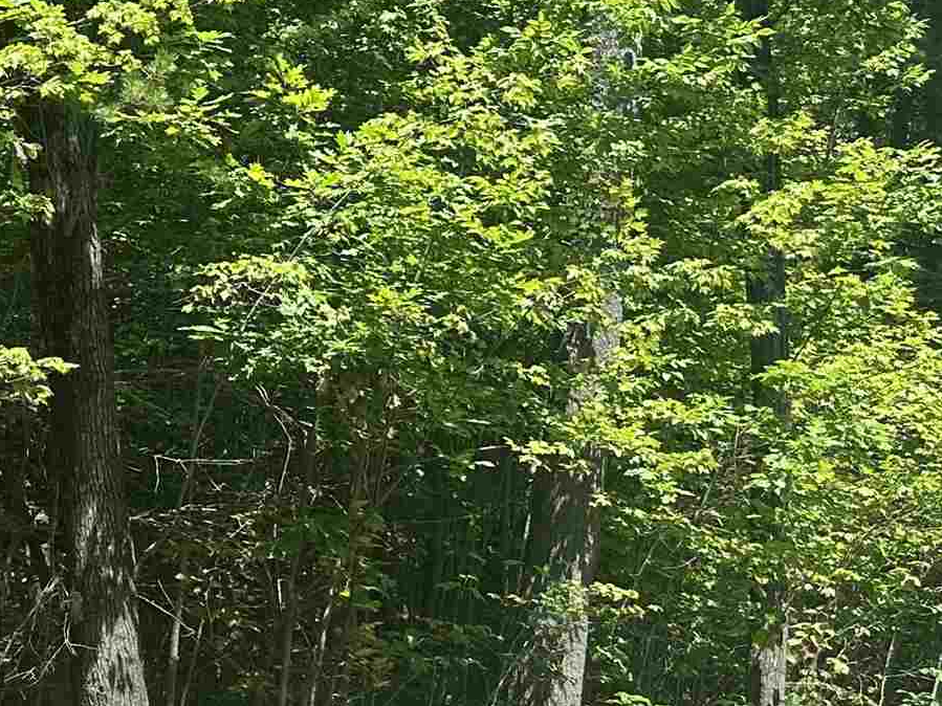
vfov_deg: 17.1
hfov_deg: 20.5
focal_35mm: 82
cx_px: -456
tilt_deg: +0.0
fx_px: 2231
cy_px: 859
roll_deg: +1.7
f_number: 1.78
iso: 80
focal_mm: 6.86
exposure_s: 1/1812
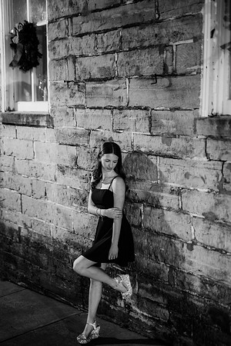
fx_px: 481
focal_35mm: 50
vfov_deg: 39.6
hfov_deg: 27.0
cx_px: 116
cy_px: 173
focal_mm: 50
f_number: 1.4
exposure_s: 1/125
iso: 2500
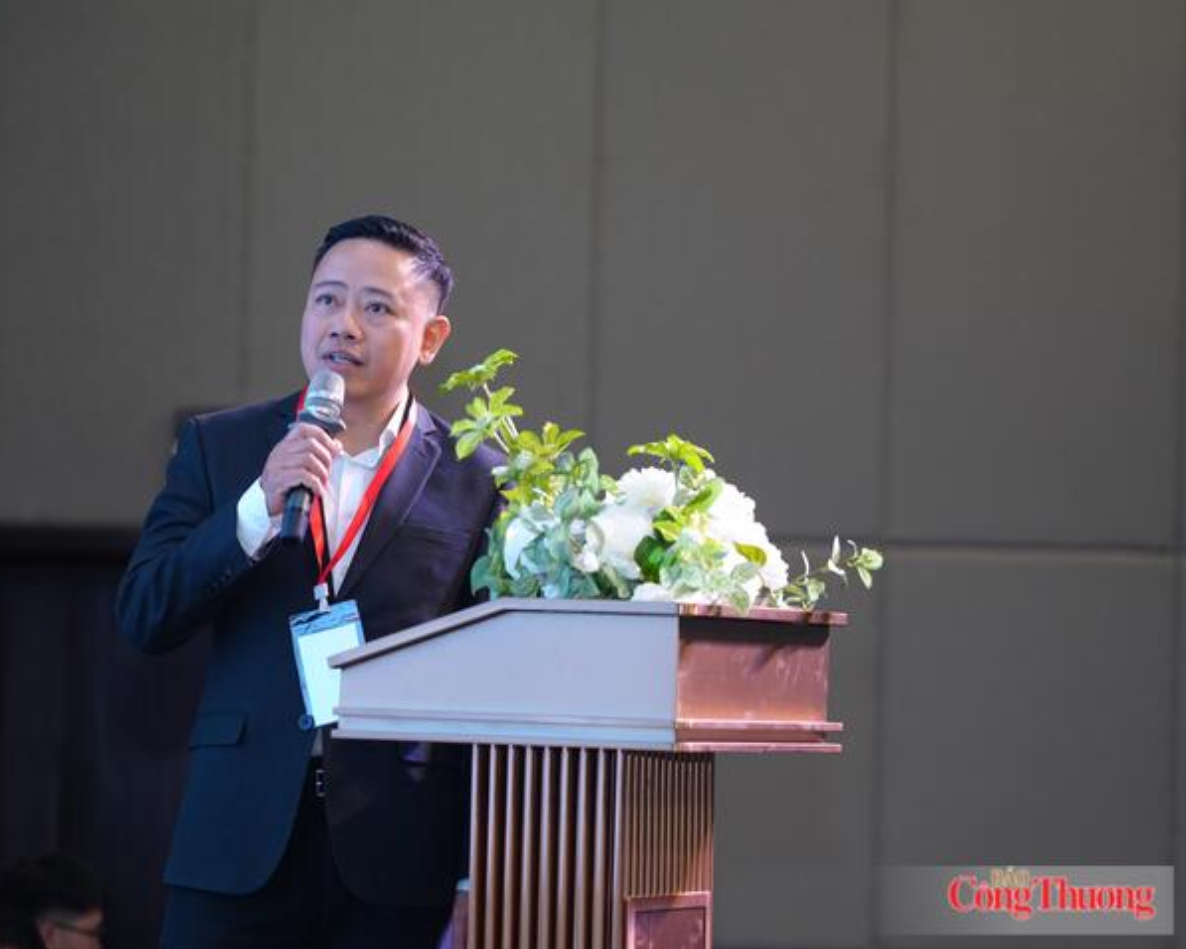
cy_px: 474
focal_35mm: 163
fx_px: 5723
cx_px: 475
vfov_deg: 9.5
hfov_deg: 11.8
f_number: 4
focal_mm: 144
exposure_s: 1/200
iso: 1250
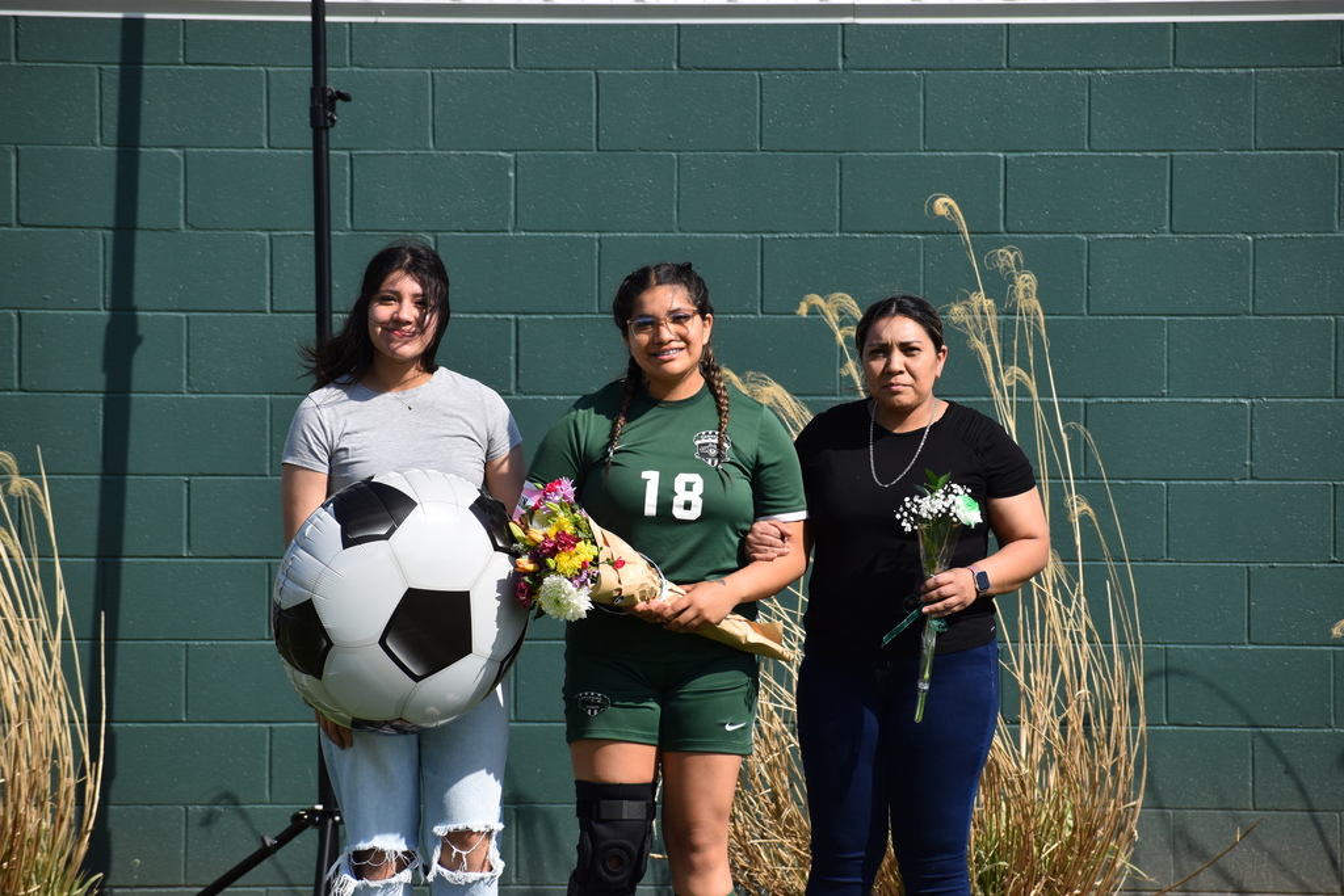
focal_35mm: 248
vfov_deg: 5.6
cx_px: 672
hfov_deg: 8.3
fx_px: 9241
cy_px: 448
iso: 400
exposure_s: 1/2000
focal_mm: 165
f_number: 8
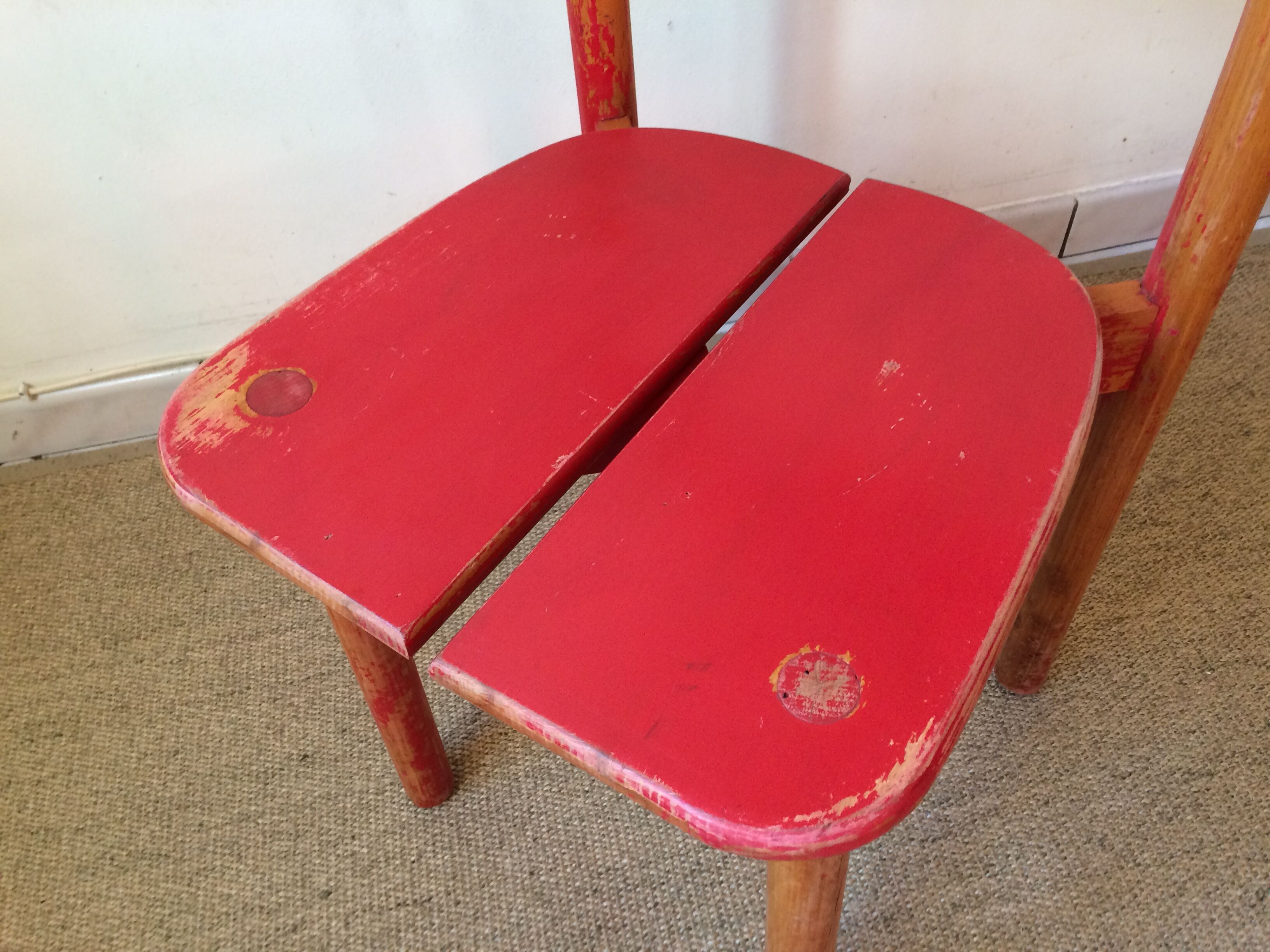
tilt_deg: -50.6
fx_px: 1064
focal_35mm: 29
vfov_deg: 48.2
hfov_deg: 61.7
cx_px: 635
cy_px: 476
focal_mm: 4.15
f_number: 2.2
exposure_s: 1/33
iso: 64
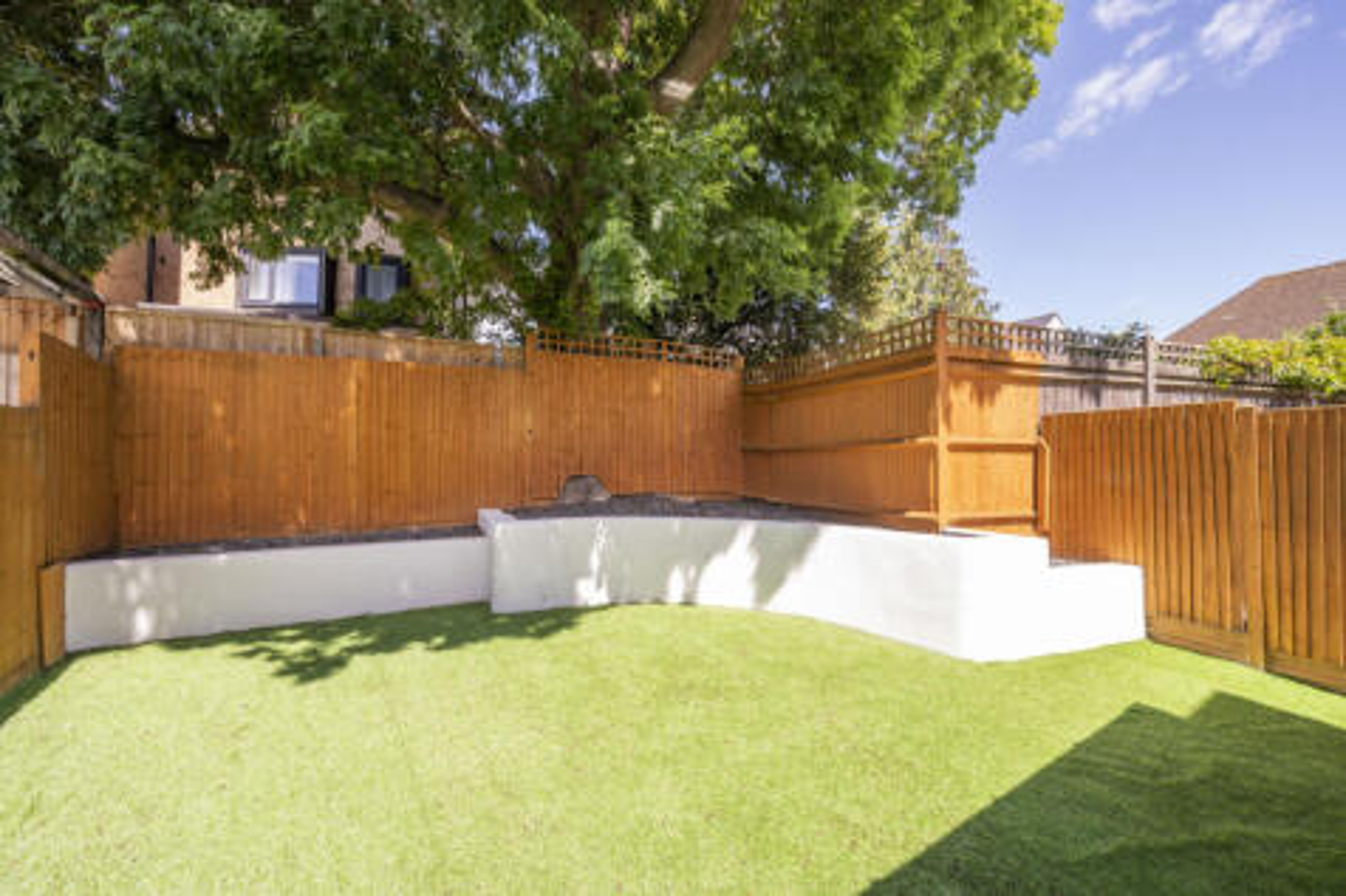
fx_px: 523
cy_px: 448
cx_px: 673
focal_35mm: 14
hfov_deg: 104.3
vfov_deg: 81.2
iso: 200
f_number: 8
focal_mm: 14
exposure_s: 1/160
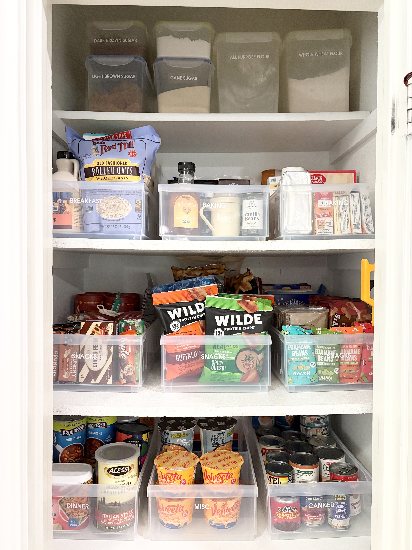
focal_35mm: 26
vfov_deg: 67.3
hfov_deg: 53.1
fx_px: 413
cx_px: 206
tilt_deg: -1.2
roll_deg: -0.9
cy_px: 275
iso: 500
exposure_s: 1/40
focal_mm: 5.96
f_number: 1.6
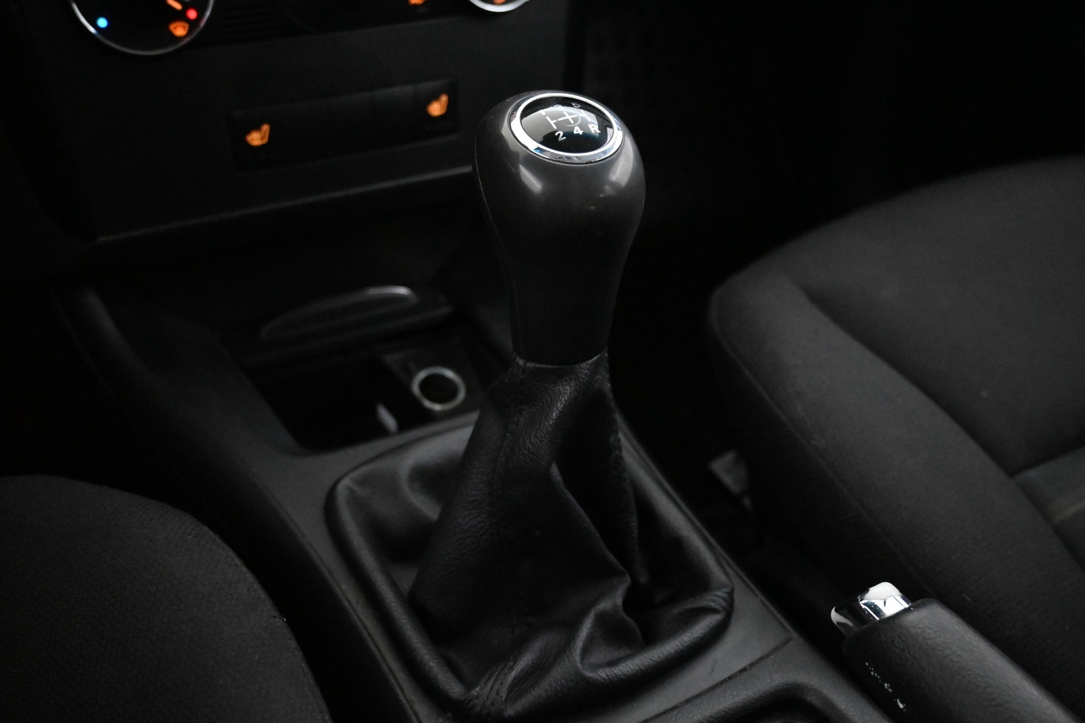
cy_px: 362
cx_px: 542
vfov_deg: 38.4
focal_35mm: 34
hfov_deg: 55.1
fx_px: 1040
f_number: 4.2
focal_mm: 23
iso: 10000
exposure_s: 1/40
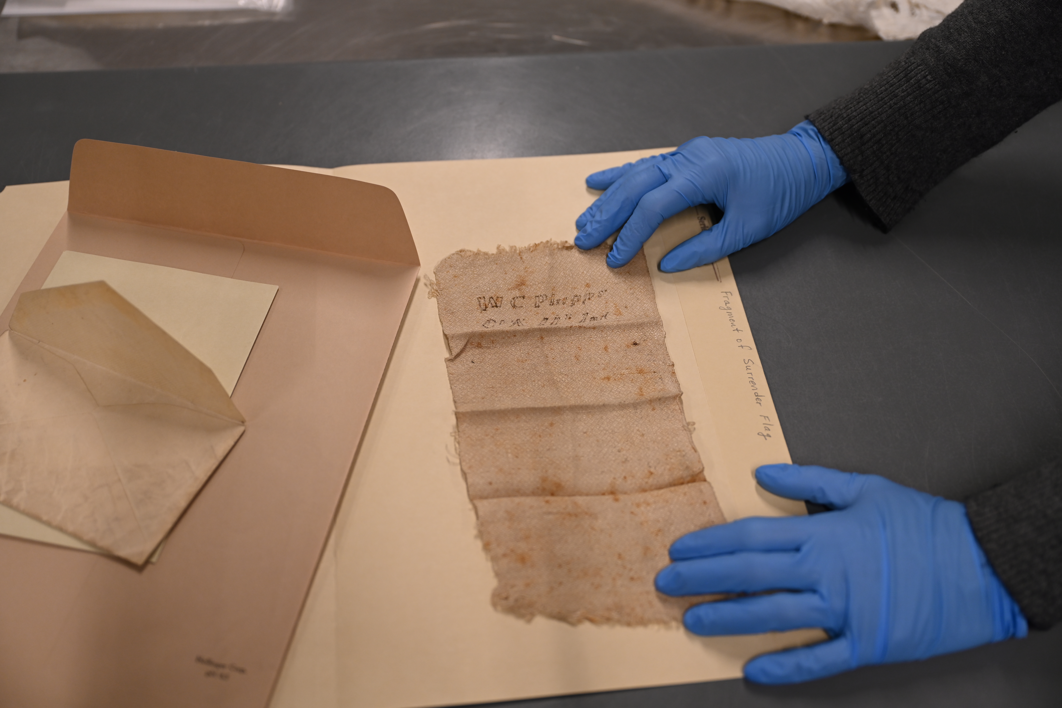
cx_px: 531
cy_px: 354
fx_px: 1121
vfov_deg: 35.1
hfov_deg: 50.7
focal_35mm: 38
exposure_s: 1/200
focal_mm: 38
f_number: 2.8
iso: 400
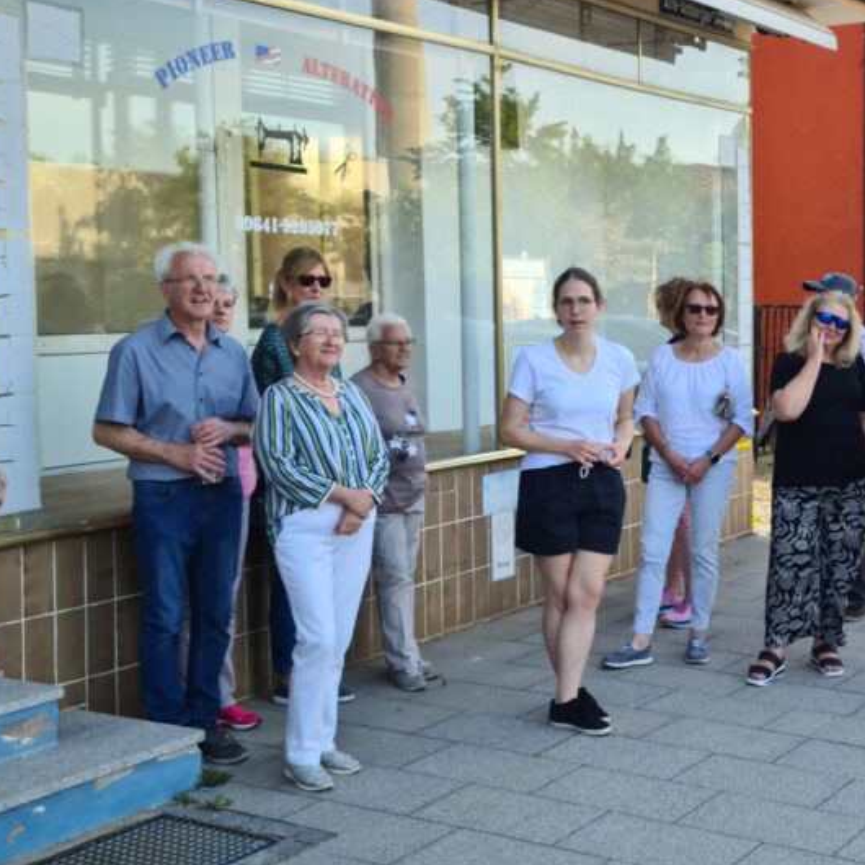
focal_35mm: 54
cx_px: 725
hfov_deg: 30.6
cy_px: 401
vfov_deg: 31.6
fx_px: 1527
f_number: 2
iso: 25
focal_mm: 5.9
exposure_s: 1/120
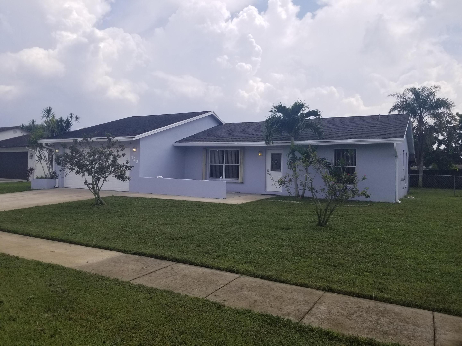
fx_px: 347
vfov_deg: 53.1
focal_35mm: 26
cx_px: 231
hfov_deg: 67.3
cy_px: 173
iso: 50
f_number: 1.7
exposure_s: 1/3576
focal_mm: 4.25
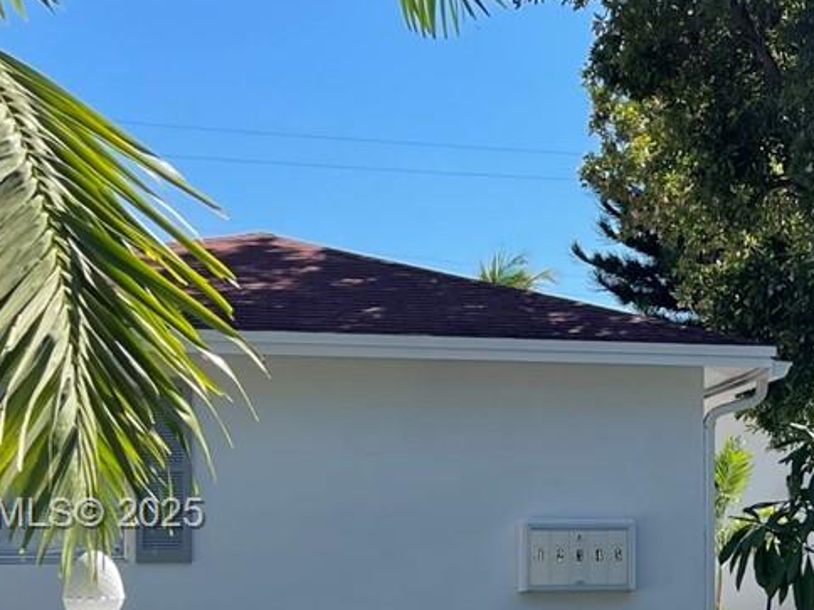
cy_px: 516
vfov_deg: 17.0
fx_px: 2022
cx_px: 1026
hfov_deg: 20.9
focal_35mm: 86
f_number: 1.6
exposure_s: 1/1912
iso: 32
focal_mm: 5.1
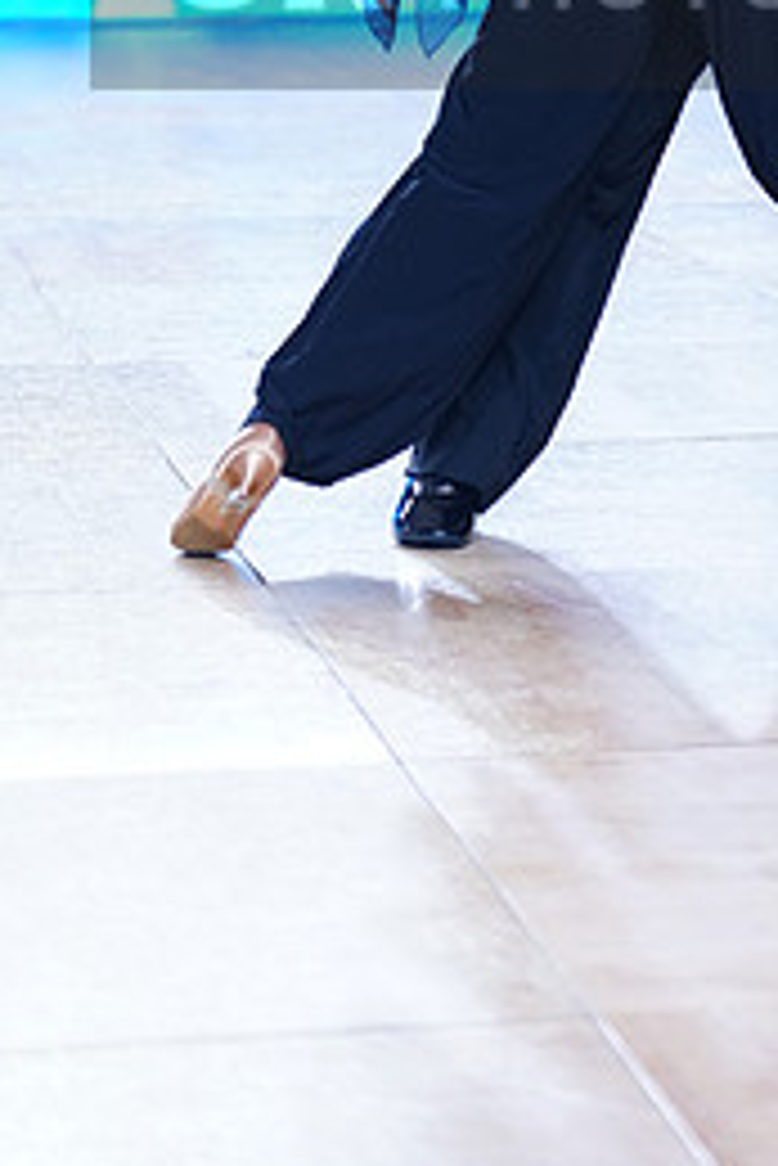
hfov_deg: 7.3
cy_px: -59
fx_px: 6086
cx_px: 713
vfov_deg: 10.8
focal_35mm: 188
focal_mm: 84
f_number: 2.8
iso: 800
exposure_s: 1/500
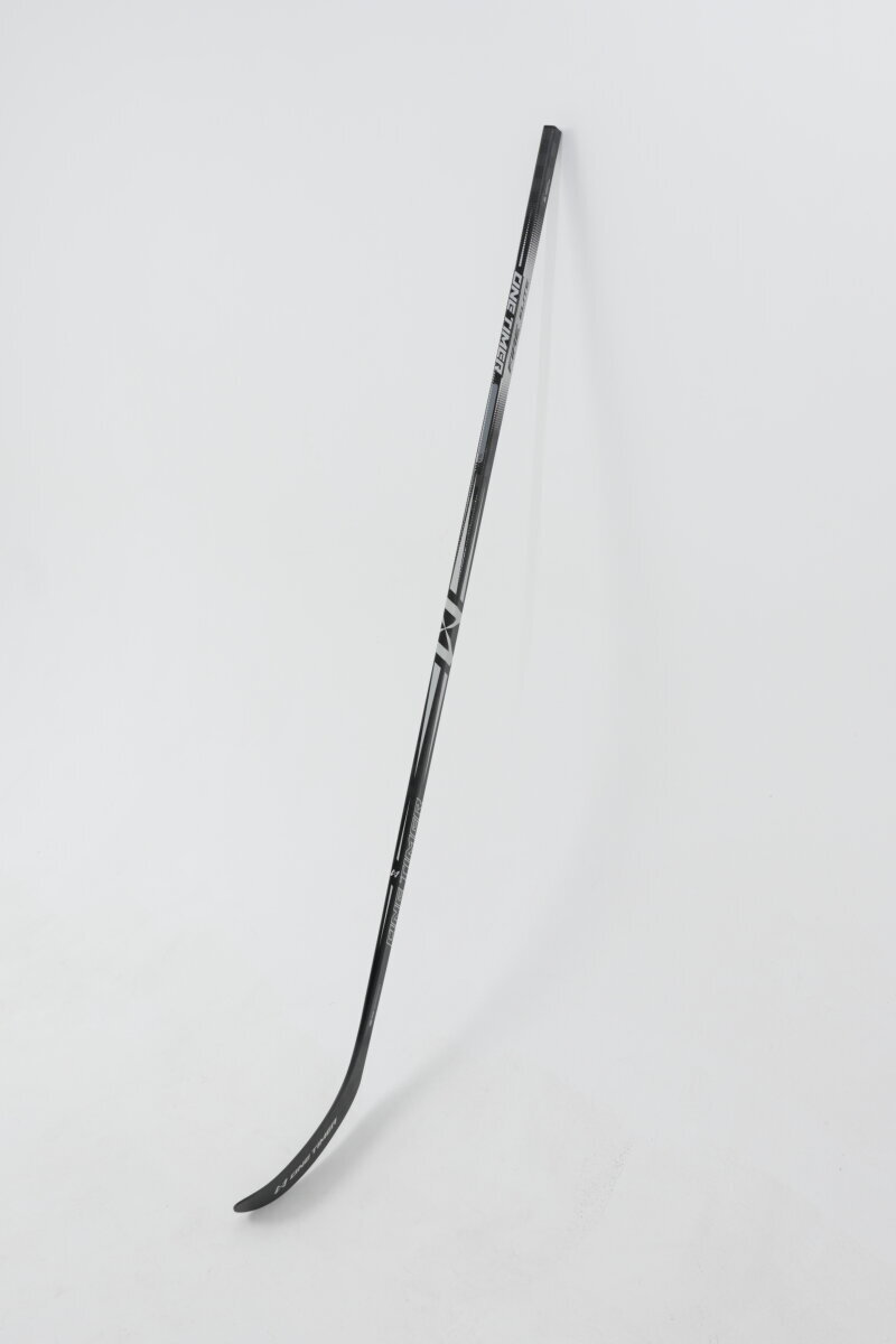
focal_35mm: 31
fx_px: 1157
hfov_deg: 42.3
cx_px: 448
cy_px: 672
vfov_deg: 60.3
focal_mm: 21
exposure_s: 1/160
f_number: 6.3
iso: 100
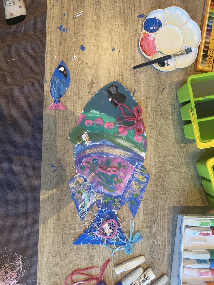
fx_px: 214
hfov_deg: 53.1
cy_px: 142
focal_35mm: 26
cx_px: 107
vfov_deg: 67.3
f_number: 1.8
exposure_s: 1/50
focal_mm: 4.25
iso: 200
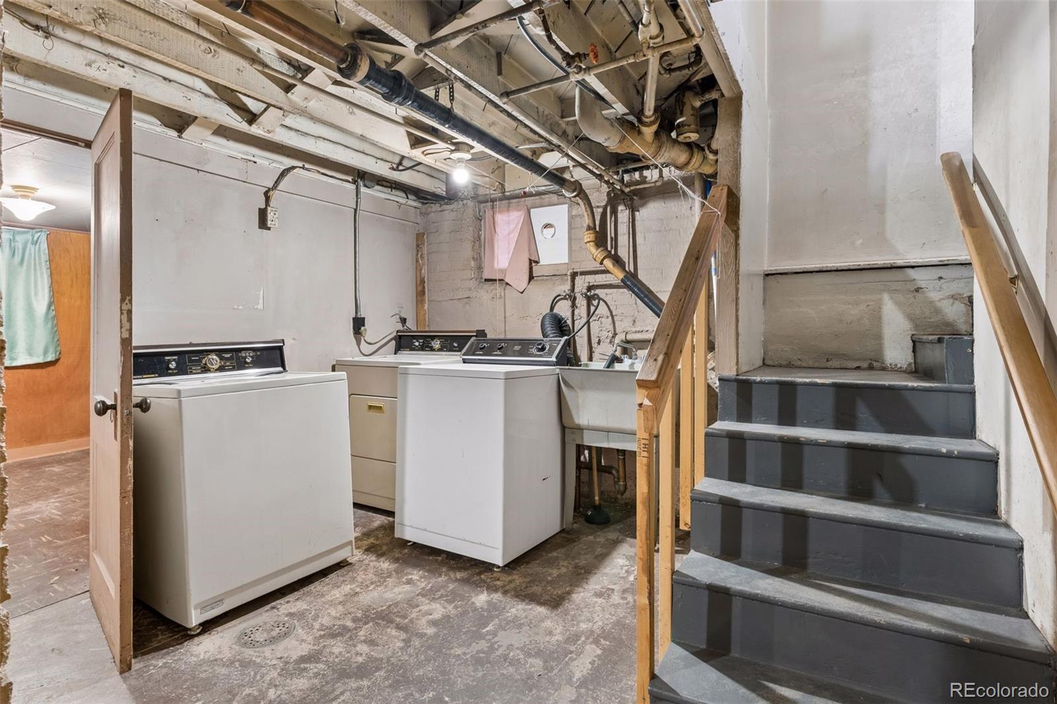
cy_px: 352
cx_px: 528
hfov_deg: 90.0
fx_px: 528
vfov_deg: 67.4
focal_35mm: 18
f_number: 9
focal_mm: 18
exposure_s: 1.3
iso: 400
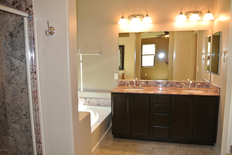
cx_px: 116
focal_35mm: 27
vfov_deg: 48.0
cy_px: 78
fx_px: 174
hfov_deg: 67.3
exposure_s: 1/60
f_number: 3.5
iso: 400
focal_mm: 10
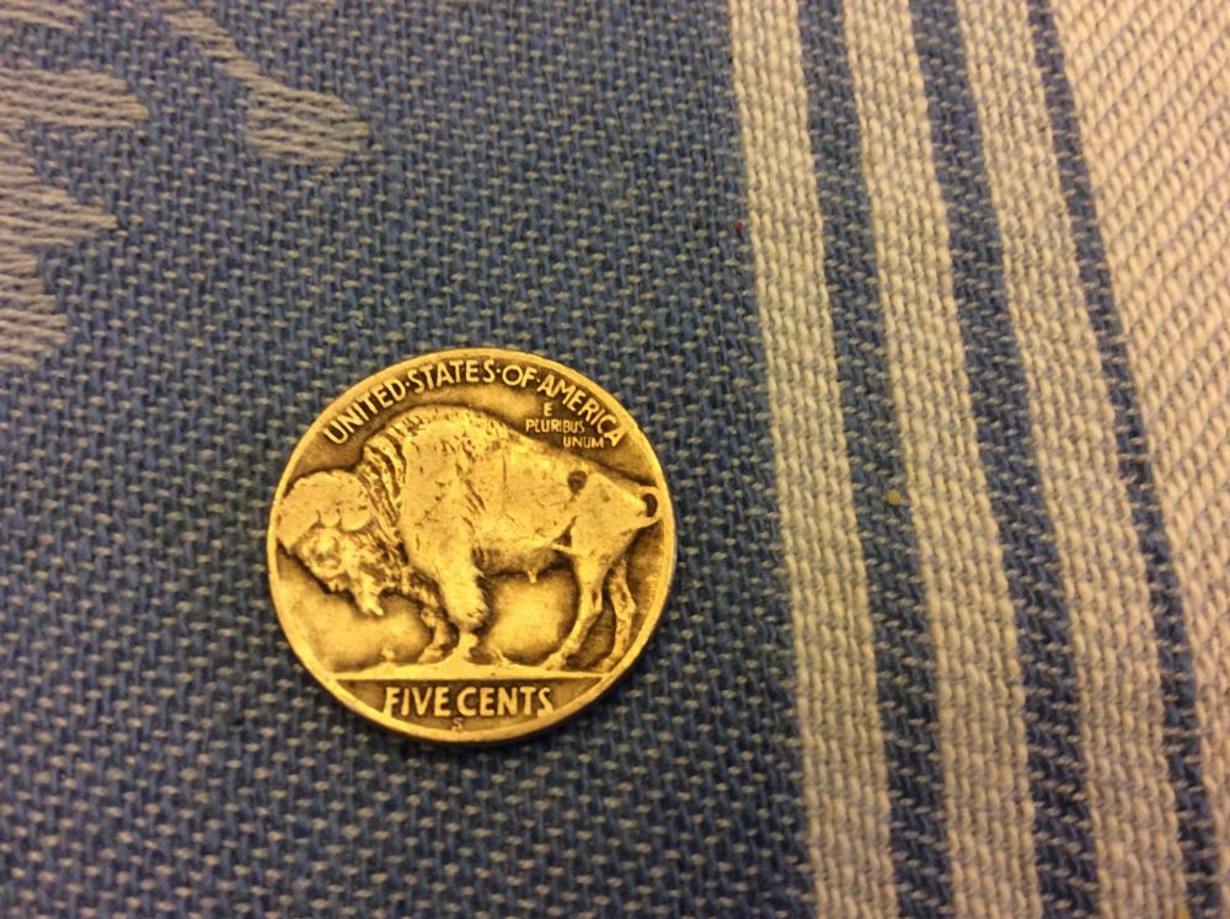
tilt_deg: -73.8
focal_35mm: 32
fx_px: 1135
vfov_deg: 44.1
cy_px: 460
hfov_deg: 56.9
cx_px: 615
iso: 160
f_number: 2.4
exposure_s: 1/24
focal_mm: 3.3
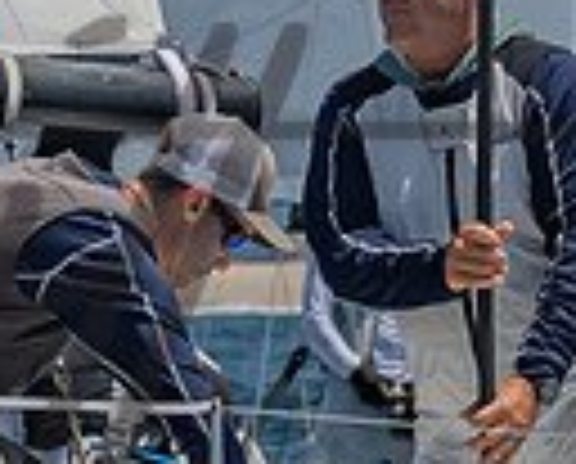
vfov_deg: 1.5
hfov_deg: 1.9
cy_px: -459
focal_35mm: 1038
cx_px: 429
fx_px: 17736
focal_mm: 112
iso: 400
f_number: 6.3
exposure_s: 1/2500
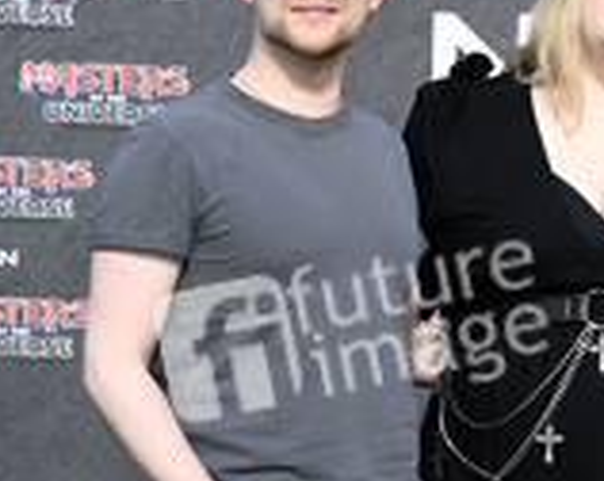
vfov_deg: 6.6
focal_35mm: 233
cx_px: 463
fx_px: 4160
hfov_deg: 8.3
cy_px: 523
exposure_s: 1/250
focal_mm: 98
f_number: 6.3
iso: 250
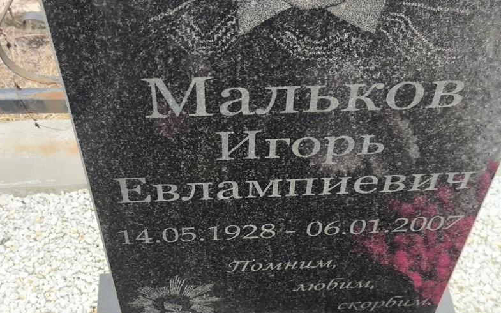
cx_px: 250
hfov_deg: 37.5
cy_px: 181
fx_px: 737
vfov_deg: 23.9
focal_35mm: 54
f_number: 1.7
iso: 64
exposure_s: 1/120
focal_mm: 4.71
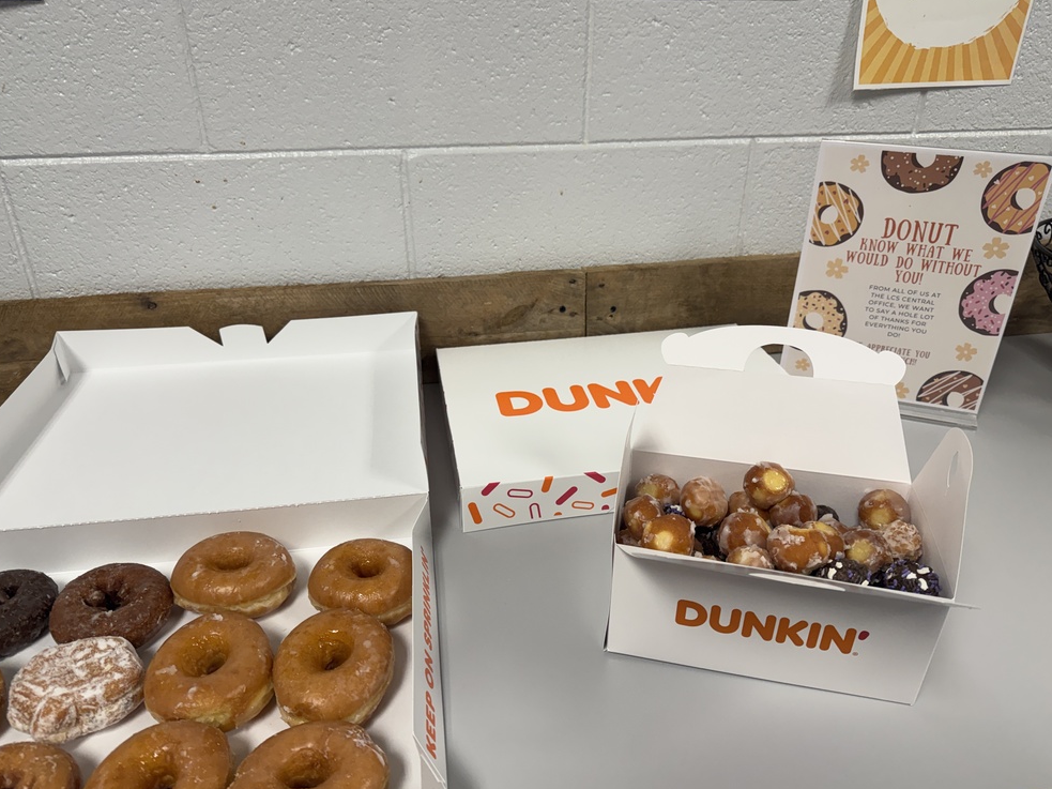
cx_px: 540
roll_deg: +0.3
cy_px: 406
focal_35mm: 25
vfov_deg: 54.9
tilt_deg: -28.6
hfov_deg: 69.4
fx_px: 760
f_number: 1.78
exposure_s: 1/120
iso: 160
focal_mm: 6.76
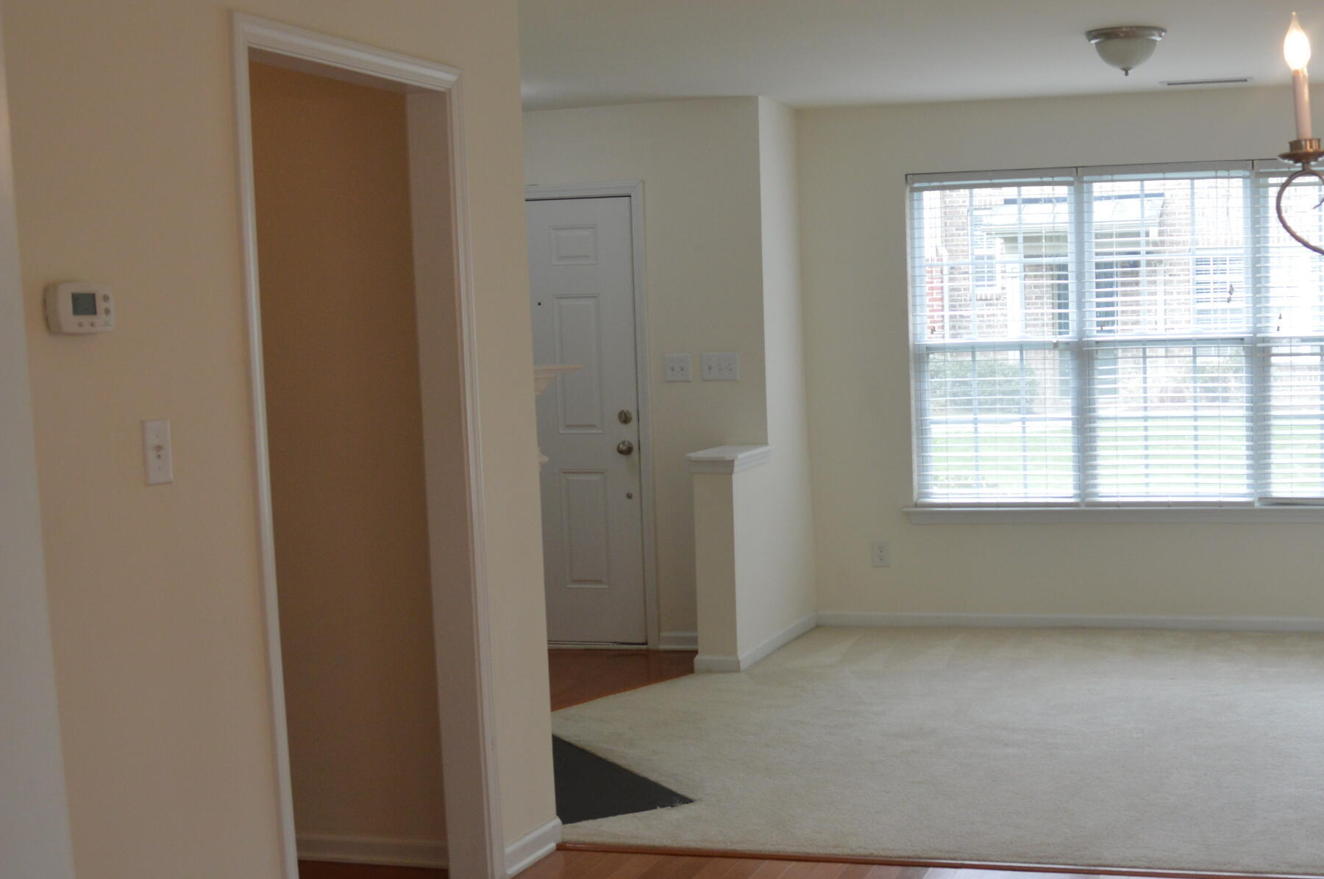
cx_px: 933
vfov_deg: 29.7
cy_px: 550
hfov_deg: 42.7
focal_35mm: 45
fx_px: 1653
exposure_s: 1/125
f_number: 5.6
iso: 400
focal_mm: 18
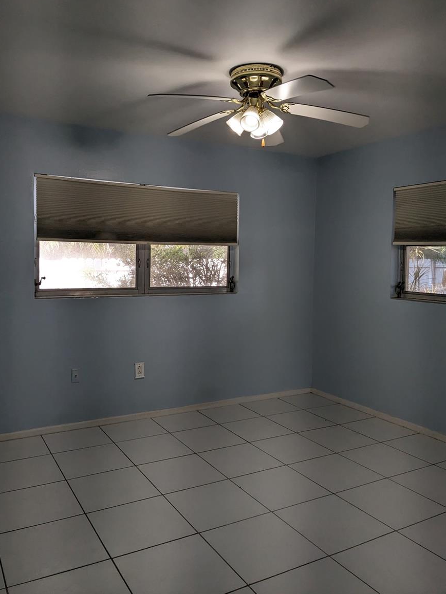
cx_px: 220
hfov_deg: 49.8
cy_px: 287
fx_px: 481
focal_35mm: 28
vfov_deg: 63.4
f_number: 1.73
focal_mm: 4.38
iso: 71
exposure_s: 1/365
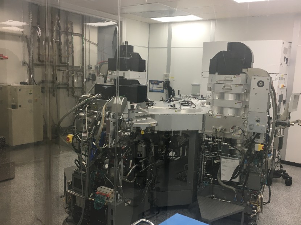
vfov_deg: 40.7
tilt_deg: -8.7
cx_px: 164
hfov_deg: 52.6
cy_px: 119
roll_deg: -3.2
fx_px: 304
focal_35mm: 35
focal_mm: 4.15
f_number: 2.2
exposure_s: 1/30
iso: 25
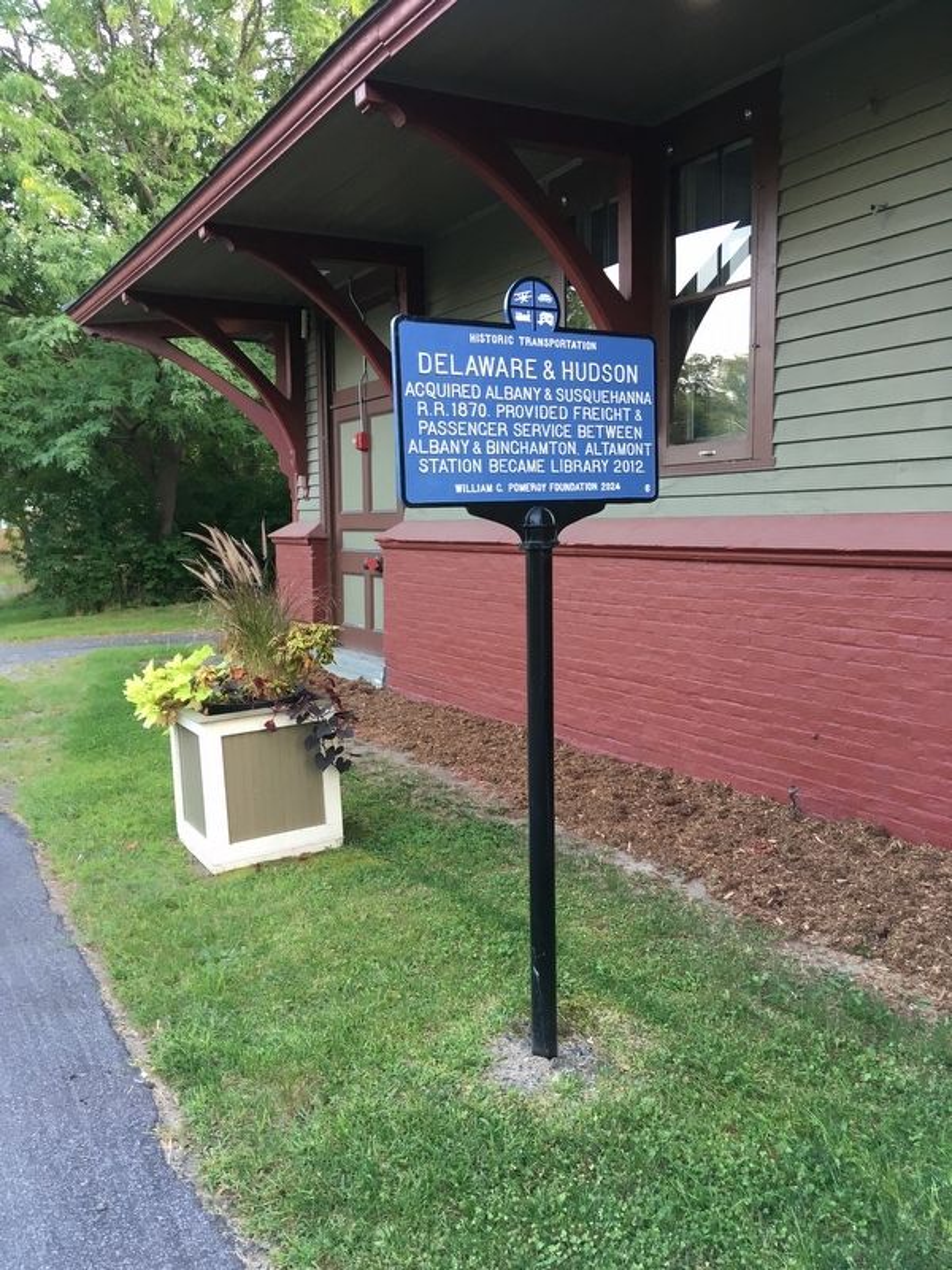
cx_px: 476
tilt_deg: -6.8
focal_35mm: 29
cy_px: 635
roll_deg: -0.1
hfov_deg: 48.2
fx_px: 1063
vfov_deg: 61.7
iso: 50
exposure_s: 1/30
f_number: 2.2
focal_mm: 4.15
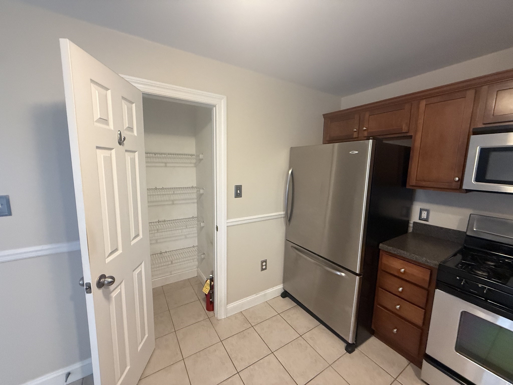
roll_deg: -2.1
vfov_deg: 85.7
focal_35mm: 14
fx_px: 207
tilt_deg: -8.7
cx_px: 256
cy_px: 192
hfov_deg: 102.1
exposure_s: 1/60
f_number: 2.2
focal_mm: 2.22
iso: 500
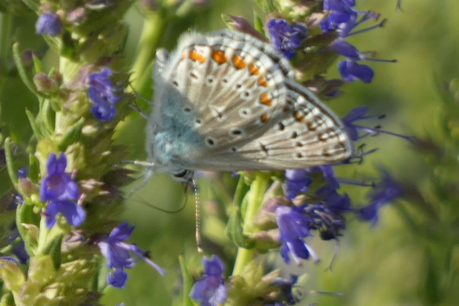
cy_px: 133
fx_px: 16038
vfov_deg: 1.1
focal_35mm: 1258
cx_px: 231
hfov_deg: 1.6
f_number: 5.9
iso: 100
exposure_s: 1/125
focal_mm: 215
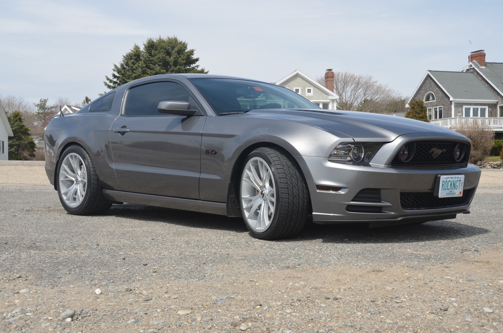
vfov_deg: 28.0
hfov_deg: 41.2
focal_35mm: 48
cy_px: 166
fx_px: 669
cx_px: 252
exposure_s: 1/250
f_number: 8
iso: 100
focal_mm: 32
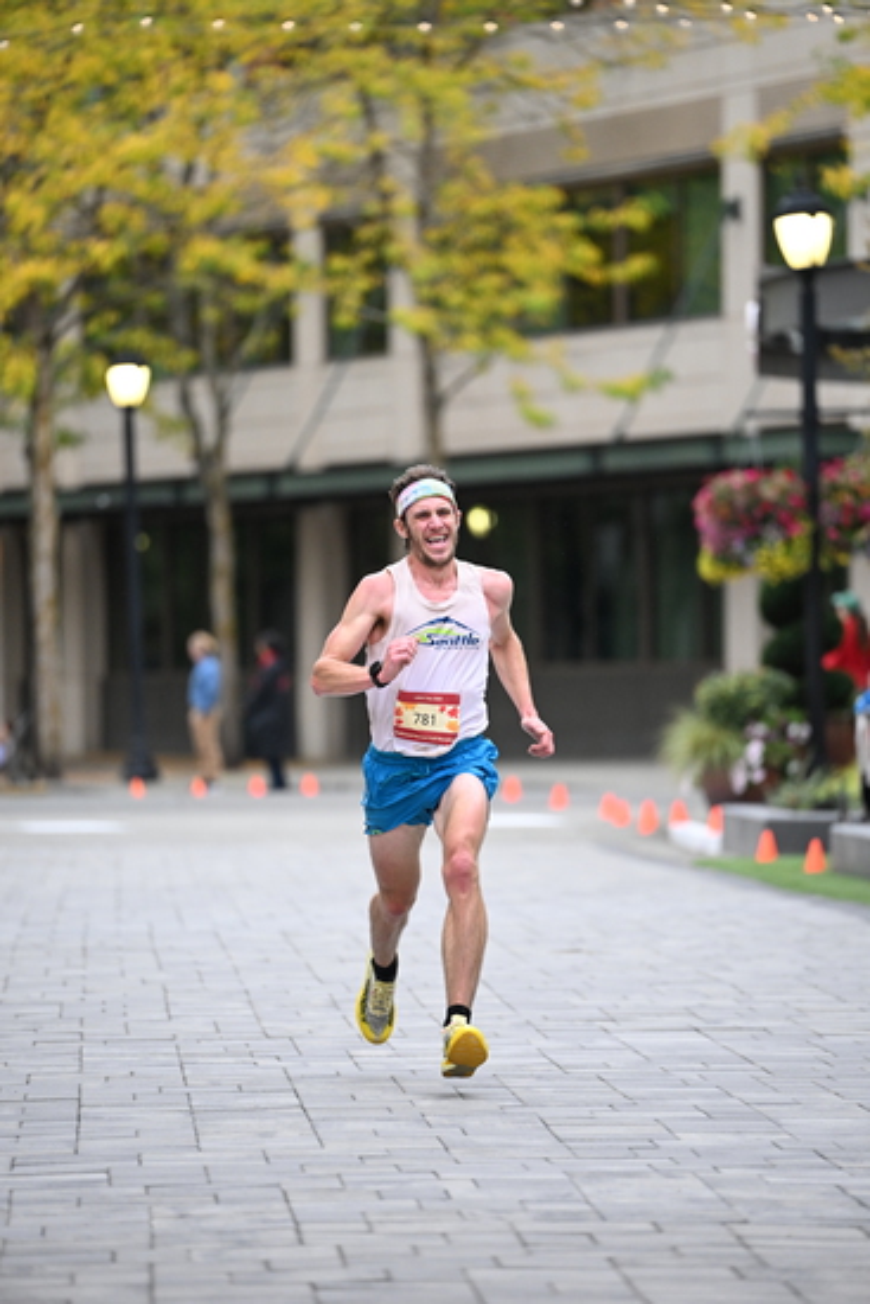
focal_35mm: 200
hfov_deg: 6.9
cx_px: 435
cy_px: 652
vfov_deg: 10.3
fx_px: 7245
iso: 1600
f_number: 2.8
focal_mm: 200
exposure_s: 1/800
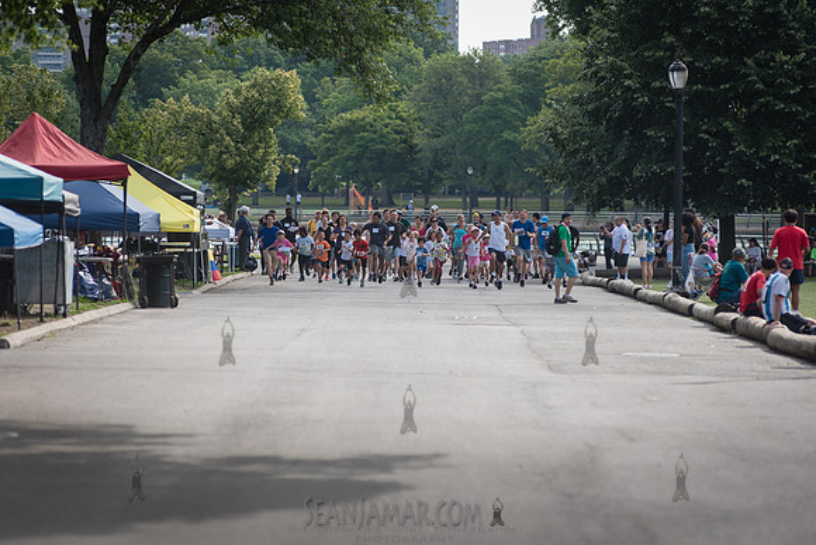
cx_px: 408
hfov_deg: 10.2
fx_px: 4555
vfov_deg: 6.8
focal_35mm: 201
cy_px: 272
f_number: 4
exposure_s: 1/1250
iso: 200
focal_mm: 200
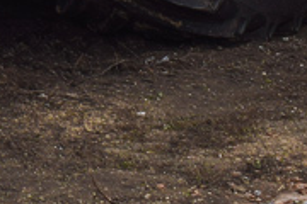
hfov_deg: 9.3
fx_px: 1705
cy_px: -416
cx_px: -420
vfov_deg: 6.3
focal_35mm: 200
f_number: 5.6
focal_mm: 20
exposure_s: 1/320
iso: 100
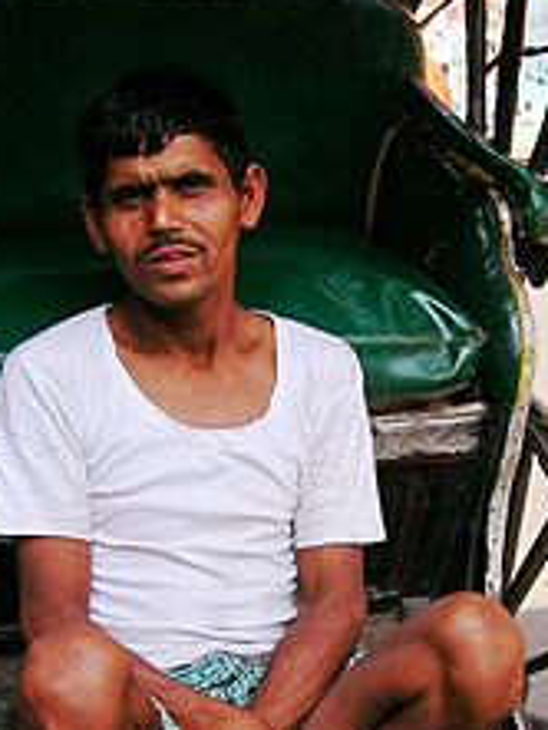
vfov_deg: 24.1
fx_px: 1687
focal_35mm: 80
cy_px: 552
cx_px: 360
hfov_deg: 18.4
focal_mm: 5.7
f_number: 4.9
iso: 50
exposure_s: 1/144
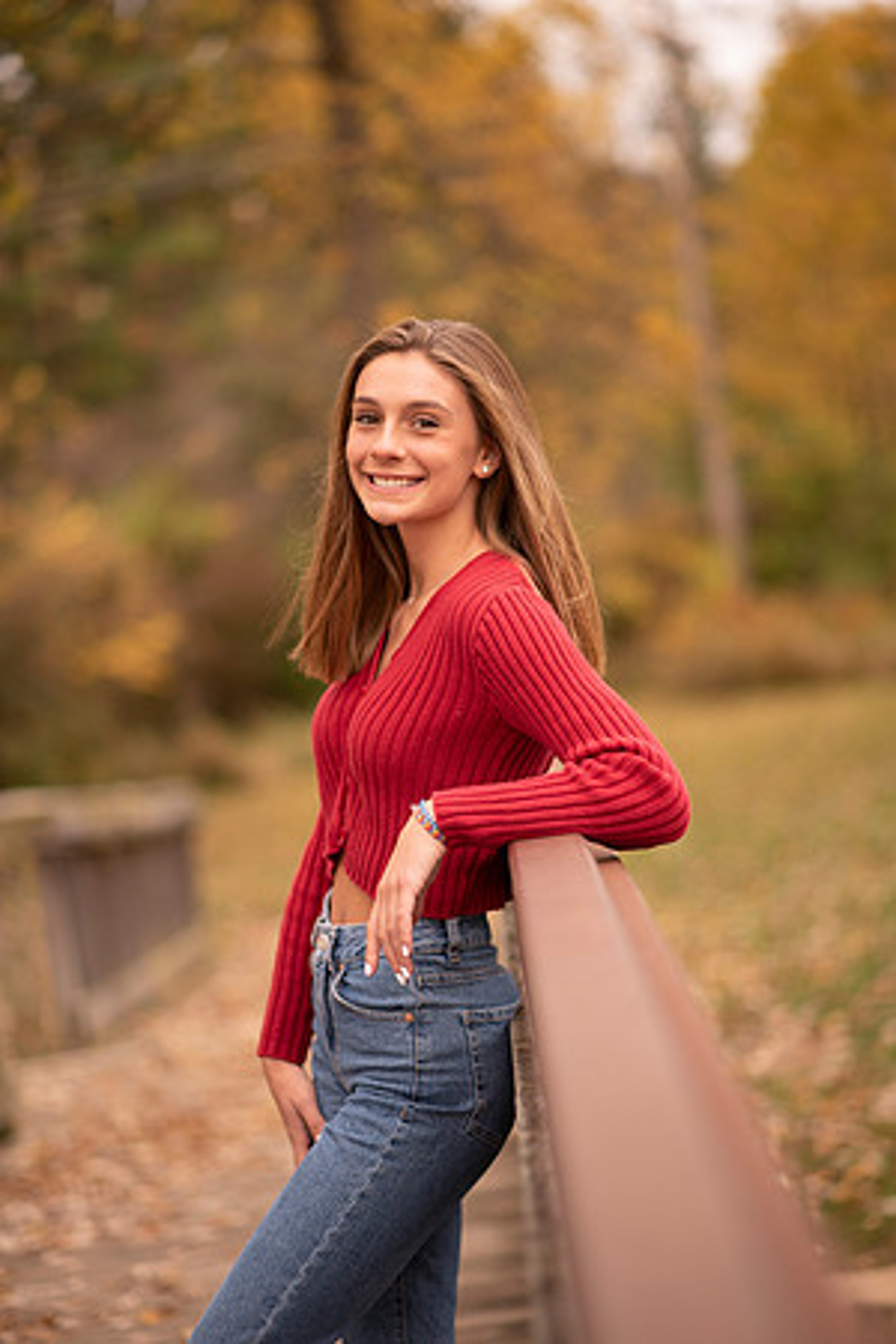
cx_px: 448
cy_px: 672
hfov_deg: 16.1
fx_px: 3173
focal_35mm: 85
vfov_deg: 23.9
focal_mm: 85
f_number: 1.8
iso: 100
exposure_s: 1/500
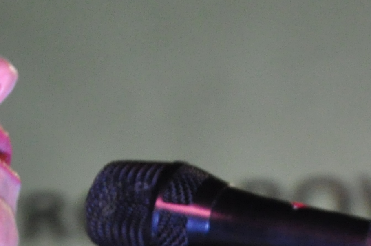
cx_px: 215
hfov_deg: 2.0
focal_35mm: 1025
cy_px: 463
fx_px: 10552
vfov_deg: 1.3
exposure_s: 1/60
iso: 1600
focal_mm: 145
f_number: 5
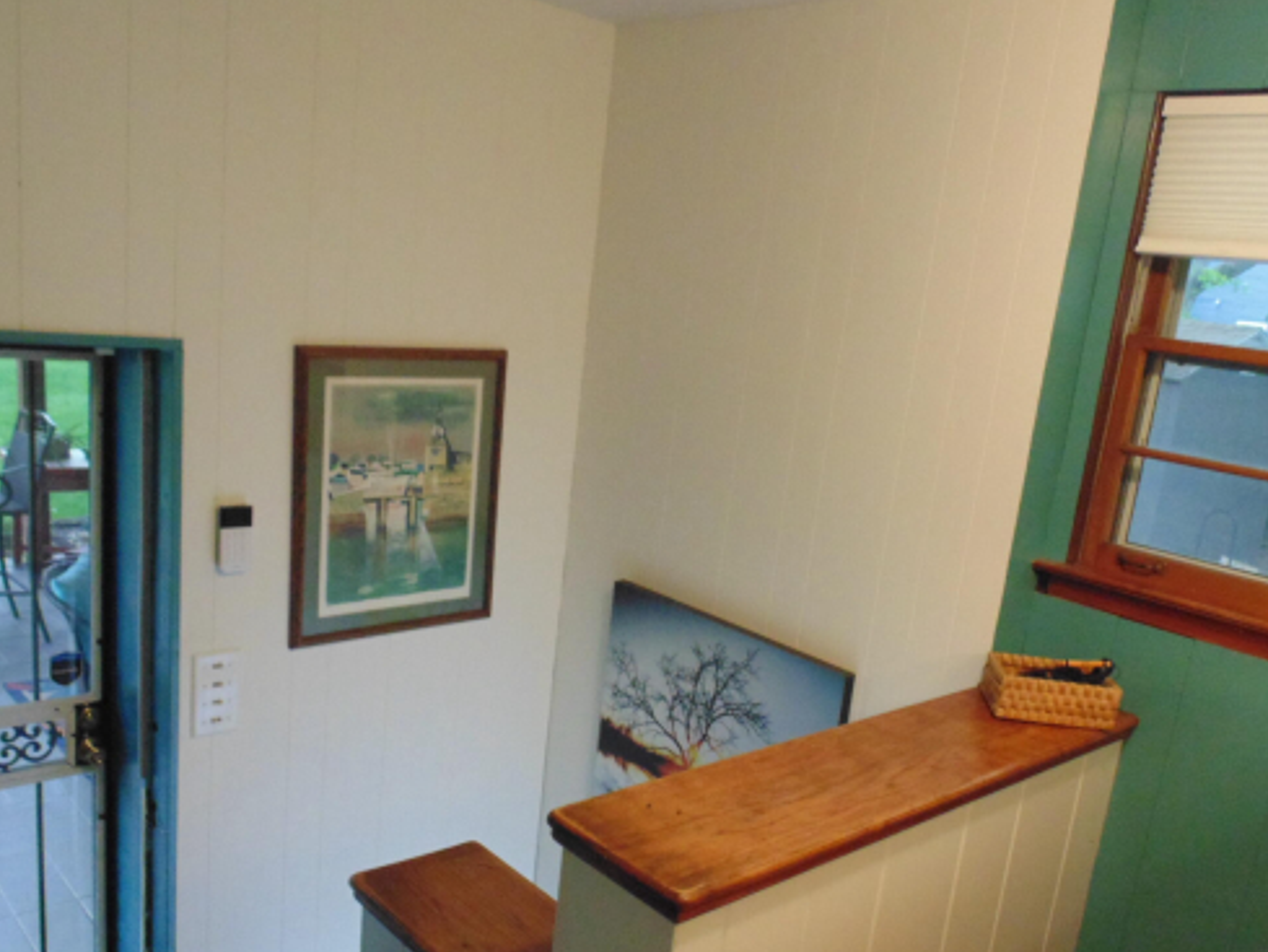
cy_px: 568
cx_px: 639
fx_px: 1099
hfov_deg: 60.0
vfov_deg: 46.6
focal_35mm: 30
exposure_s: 1/15
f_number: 3.1
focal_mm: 4
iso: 400
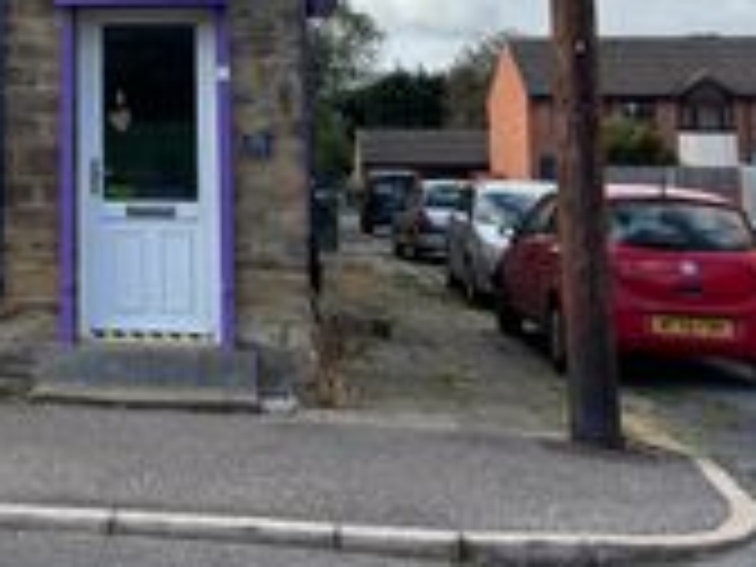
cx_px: 18
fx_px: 1354
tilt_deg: +6.6
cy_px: -18
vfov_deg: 22.6
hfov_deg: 29.4
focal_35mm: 62
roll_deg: -0.5
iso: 50
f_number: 1.6
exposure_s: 1/1499
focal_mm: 5.96
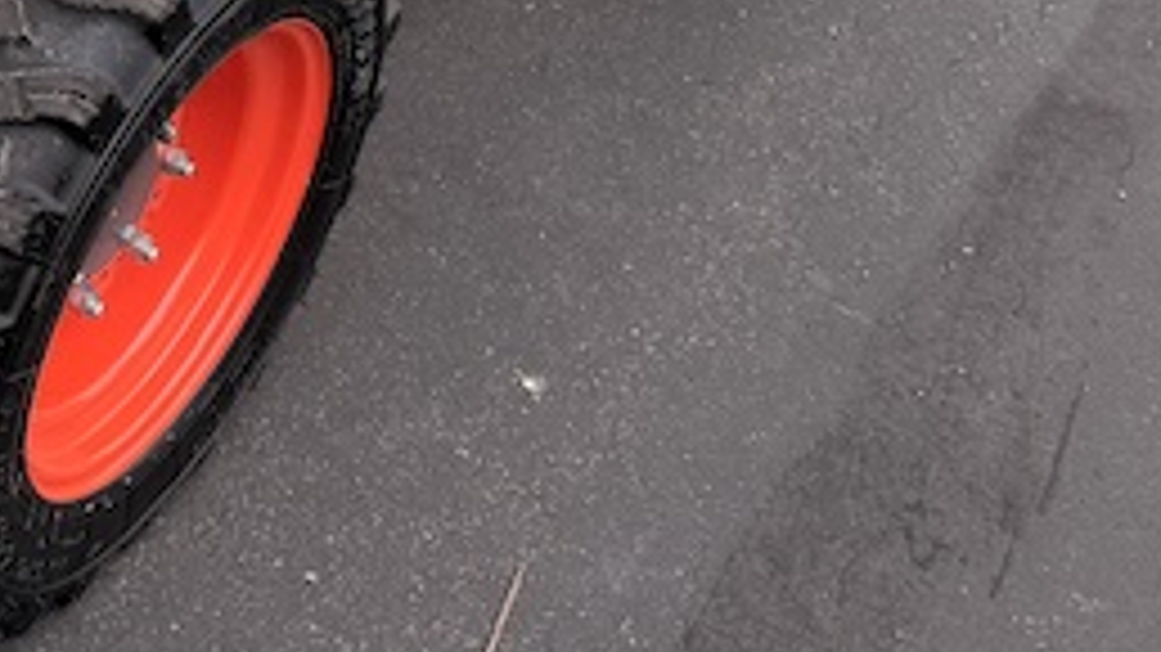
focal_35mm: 81
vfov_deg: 13.1
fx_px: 2493
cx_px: -36
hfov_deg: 24.8
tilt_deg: -23.0
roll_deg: -3.6
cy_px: -616
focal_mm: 6.76
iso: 80
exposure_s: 1/943
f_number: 1.78
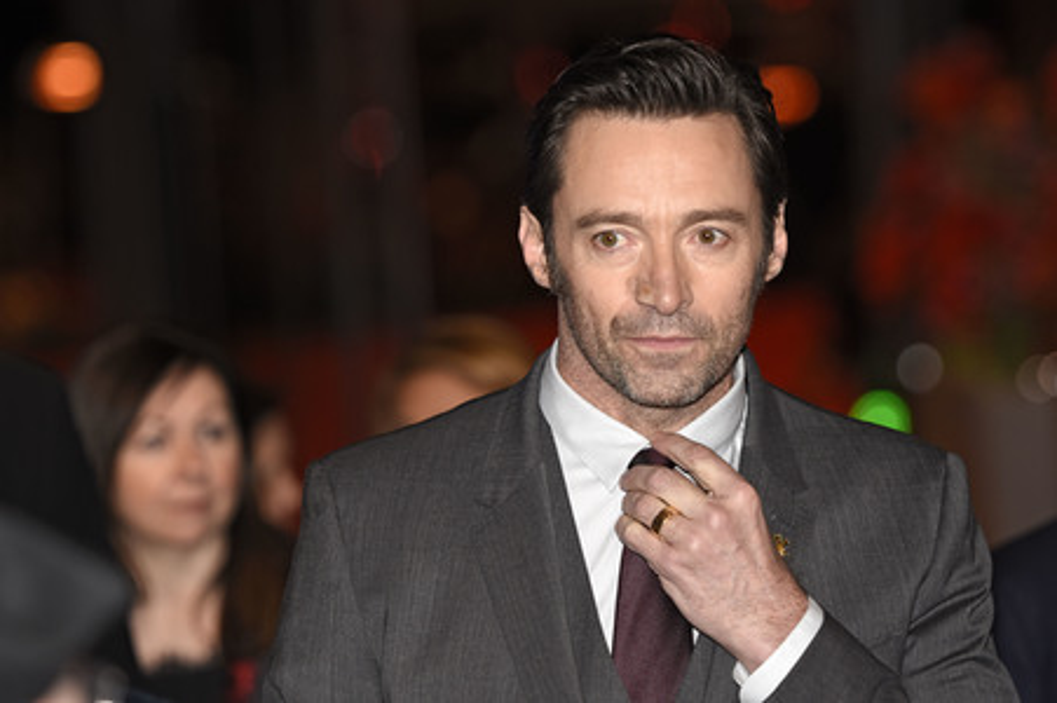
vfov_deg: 6.1
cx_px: 528
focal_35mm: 225
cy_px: 352
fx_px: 6601
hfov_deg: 9.2
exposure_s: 1/500
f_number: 2.8
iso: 400
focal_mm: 150
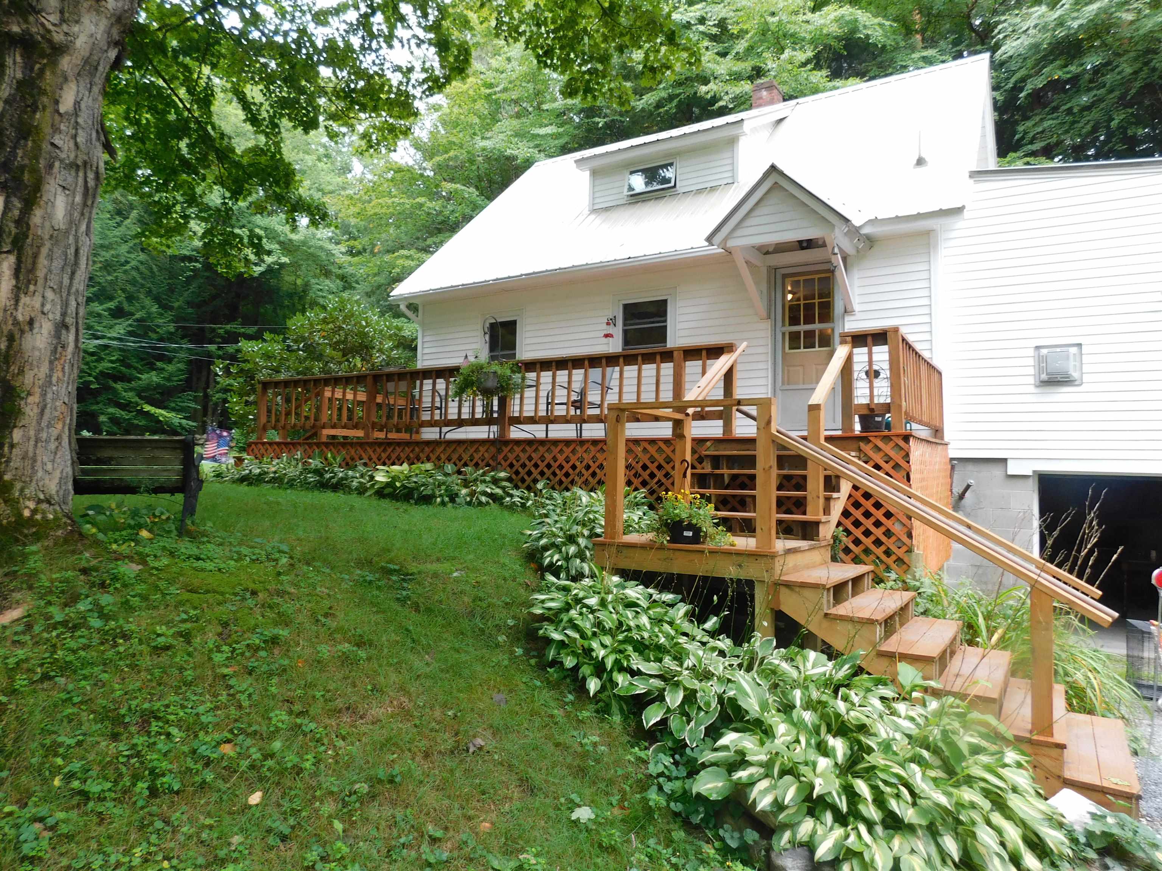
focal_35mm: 23
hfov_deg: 73.9
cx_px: 581
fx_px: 772
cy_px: 436
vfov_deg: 58.9
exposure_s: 1/60
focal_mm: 4
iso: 125
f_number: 3
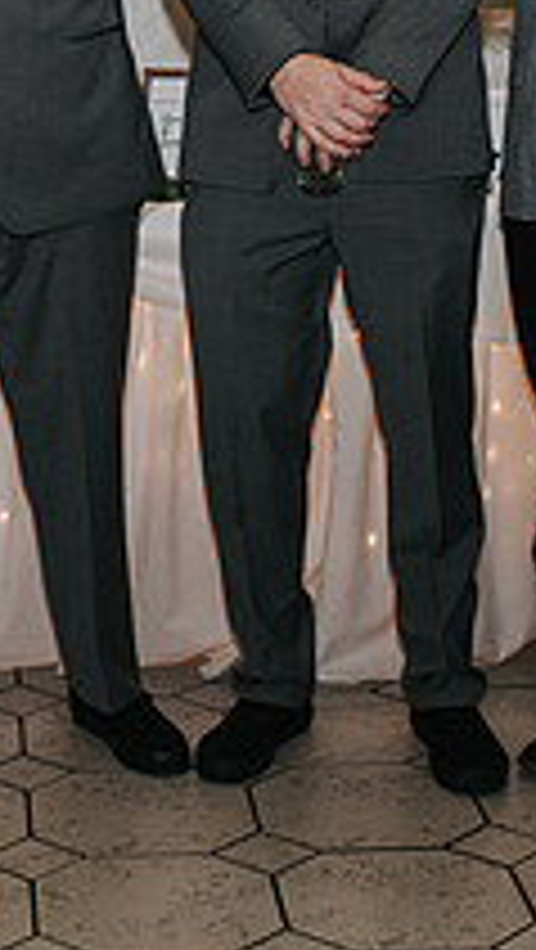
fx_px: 2648
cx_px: -31
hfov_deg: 11.4
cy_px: 95
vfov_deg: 20.0
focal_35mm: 105
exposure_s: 1/200
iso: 800
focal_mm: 35
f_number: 3.2
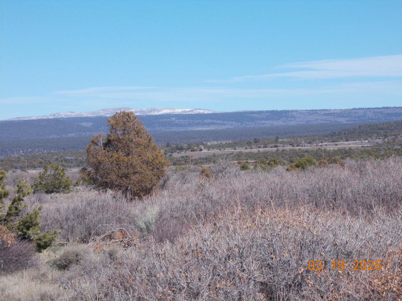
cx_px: 201
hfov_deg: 15.2
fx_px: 1510
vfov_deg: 11.4
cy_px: 150
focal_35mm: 130
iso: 80
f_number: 6.5
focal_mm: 23
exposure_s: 1/320
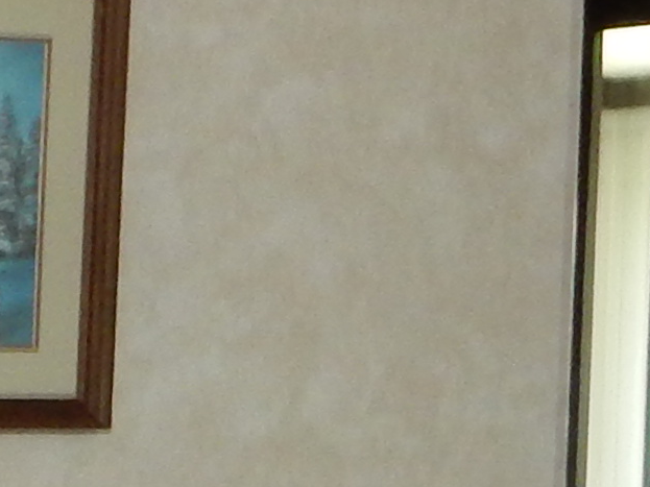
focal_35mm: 185
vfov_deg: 7.9
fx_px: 3473
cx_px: -1154
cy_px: 598
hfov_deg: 9.1
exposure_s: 1/30
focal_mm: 4.5
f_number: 3.7
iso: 200
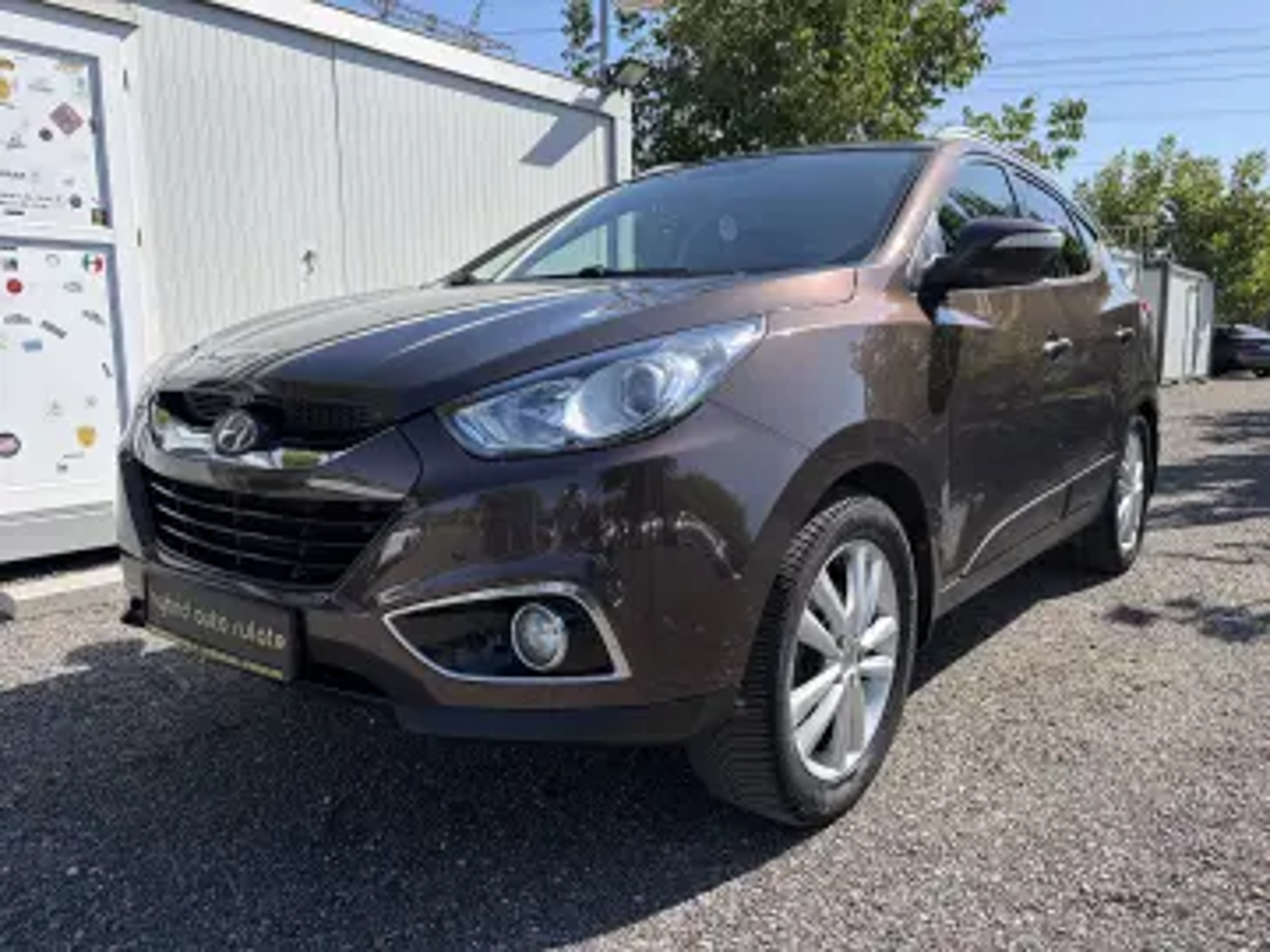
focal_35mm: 26
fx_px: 954
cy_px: 476
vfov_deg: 53.1
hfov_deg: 67.3
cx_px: 635
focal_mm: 5.96
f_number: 1.6
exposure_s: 1/2283
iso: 50
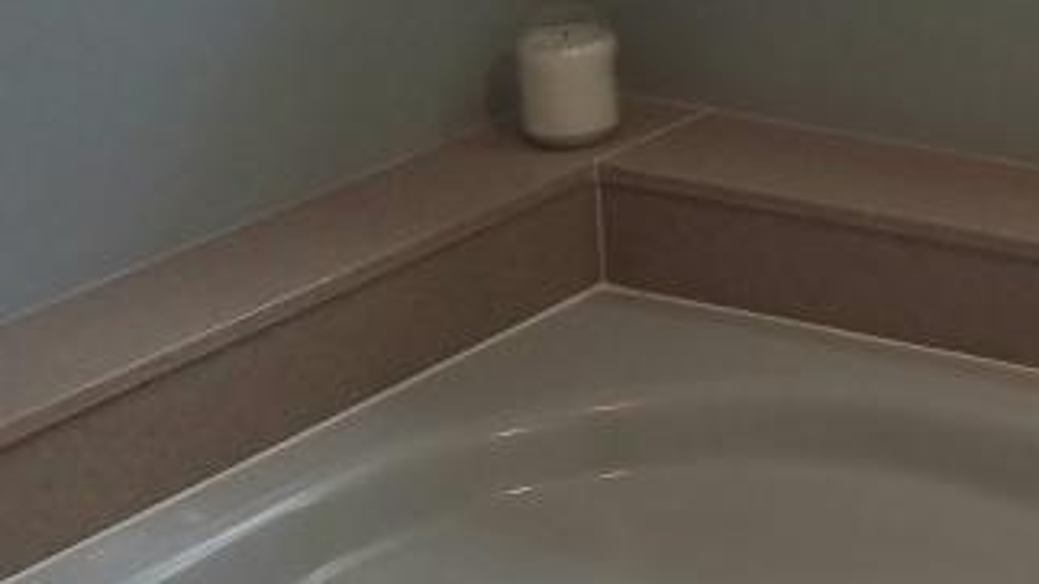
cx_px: 1523
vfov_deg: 13.0
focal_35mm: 90
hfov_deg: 20.5
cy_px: -187
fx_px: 2479
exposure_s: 1/60
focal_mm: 4.2
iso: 80
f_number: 1.7
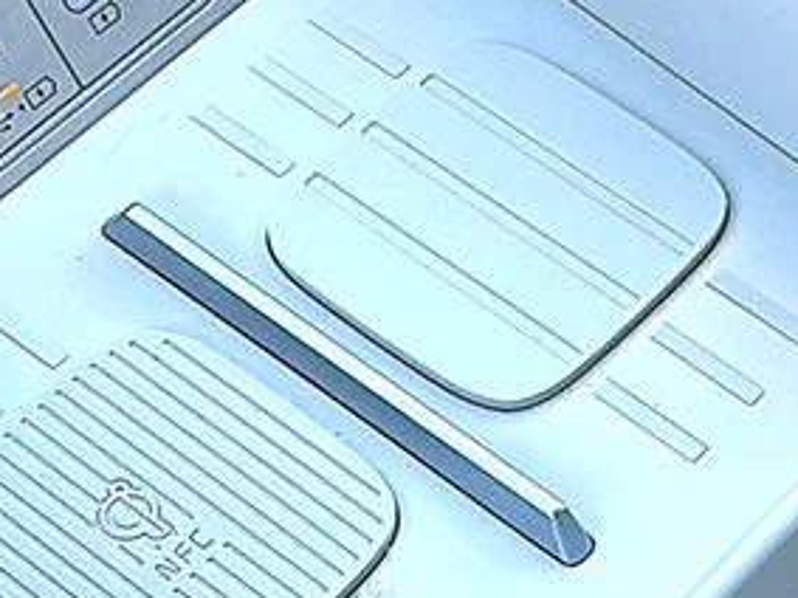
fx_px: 2281
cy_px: 557
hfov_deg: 19.6
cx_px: 646
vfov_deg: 14.7
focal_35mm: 99
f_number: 1.78
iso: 64
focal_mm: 6.86
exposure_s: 1/133
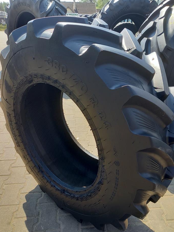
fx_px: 188
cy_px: 121
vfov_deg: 63.4
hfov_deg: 49.7
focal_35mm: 28
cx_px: 95
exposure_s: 1/181
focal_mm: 4.65
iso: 50
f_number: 1.8
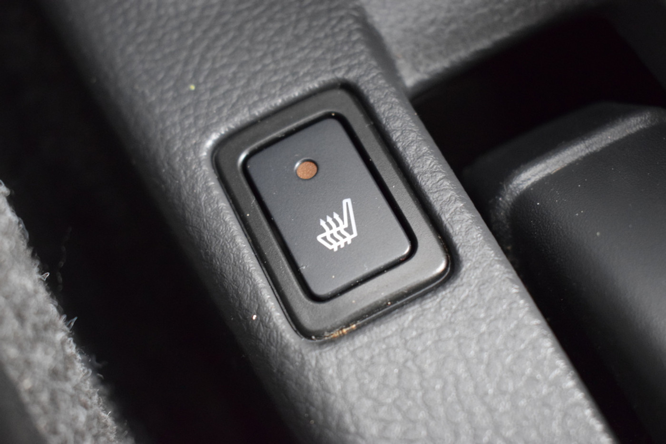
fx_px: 1054
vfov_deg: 23.8
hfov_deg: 35.1
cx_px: 333
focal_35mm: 57
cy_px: 222
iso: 3200
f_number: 4.8
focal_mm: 38
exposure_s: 1/50
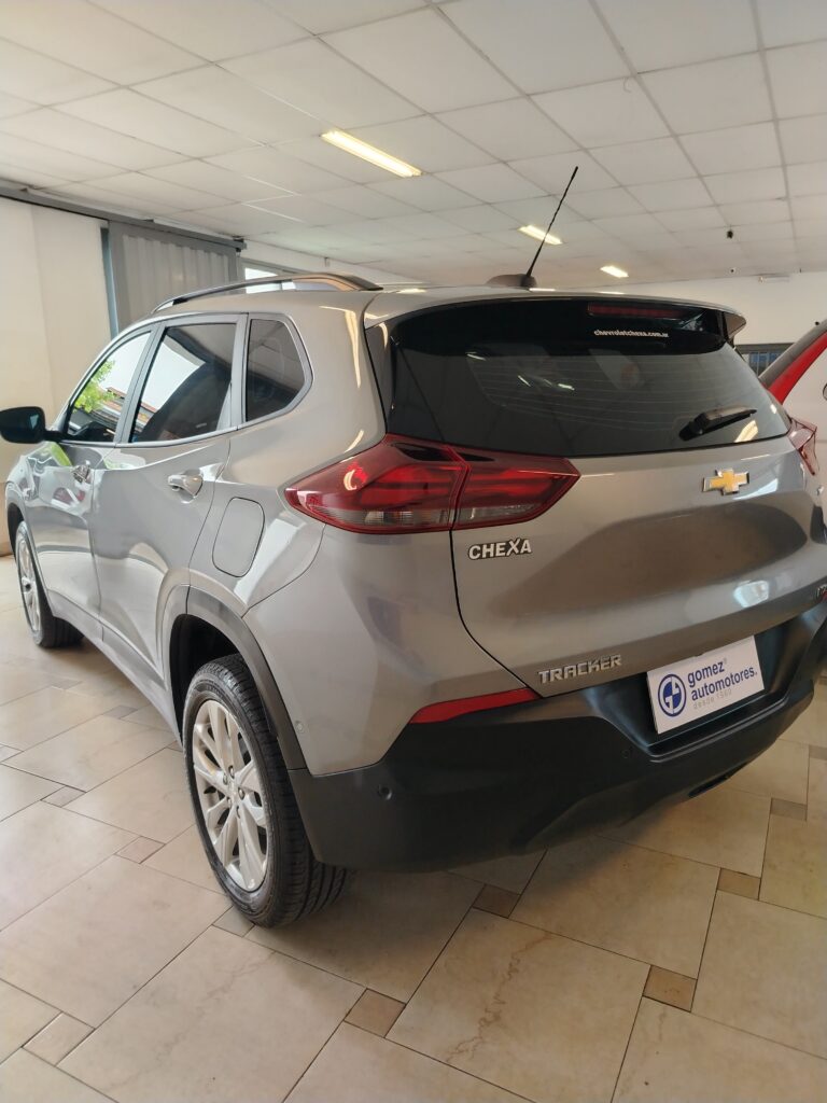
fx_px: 765
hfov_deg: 56.8
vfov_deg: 71.6
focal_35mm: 24
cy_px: 552
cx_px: 414
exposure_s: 1/50
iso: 559
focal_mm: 5.25
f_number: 1.75
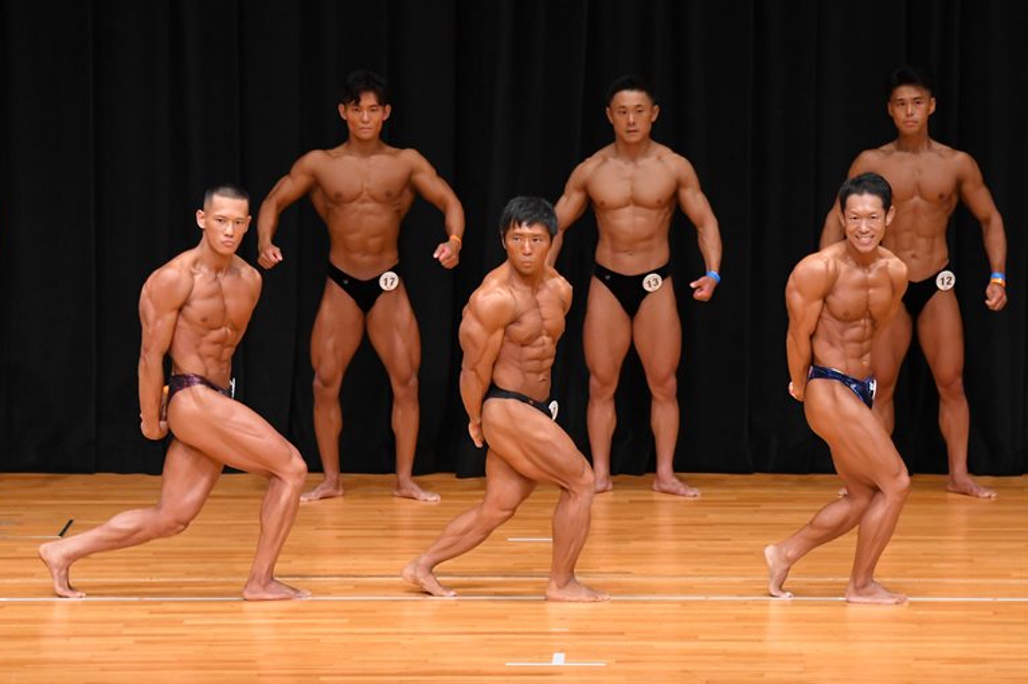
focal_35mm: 228
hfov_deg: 9.0
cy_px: 345
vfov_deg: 6.0
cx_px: 510
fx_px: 6506
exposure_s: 1/400
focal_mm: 150
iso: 4000
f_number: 5.6
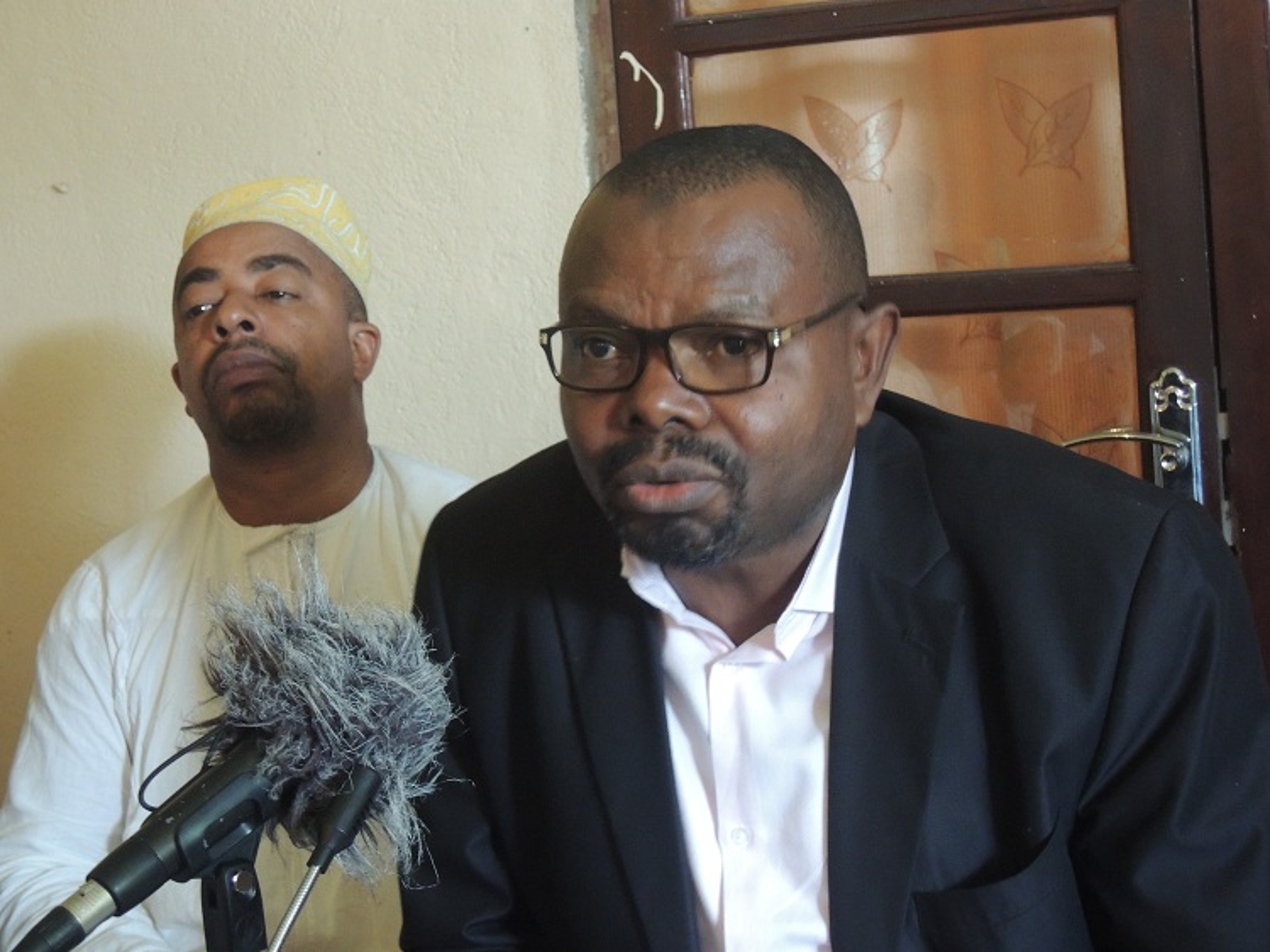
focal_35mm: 62
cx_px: 635
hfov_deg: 31.2
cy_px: 476
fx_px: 2274
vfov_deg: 23.6
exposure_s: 1/10
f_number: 3.7
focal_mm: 11.1
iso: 800
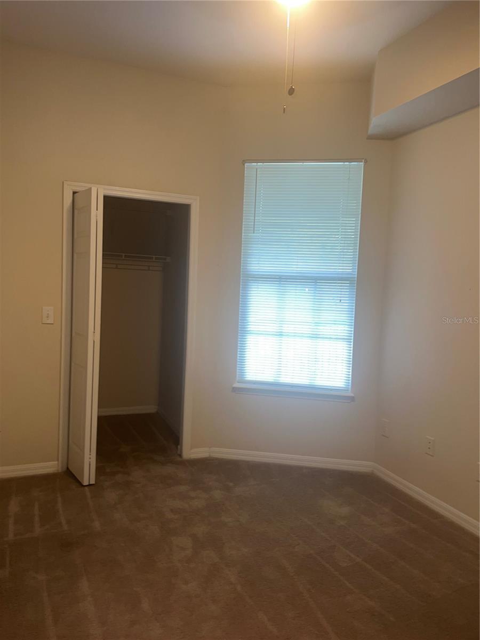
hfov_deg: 53.1
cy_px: 320
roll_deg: -4.2
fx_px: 481
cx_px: 240
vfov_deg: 67.3
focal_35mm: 26
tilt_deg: -2.6
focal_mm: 5.7
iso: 50
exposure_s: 1/19
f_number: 1.5
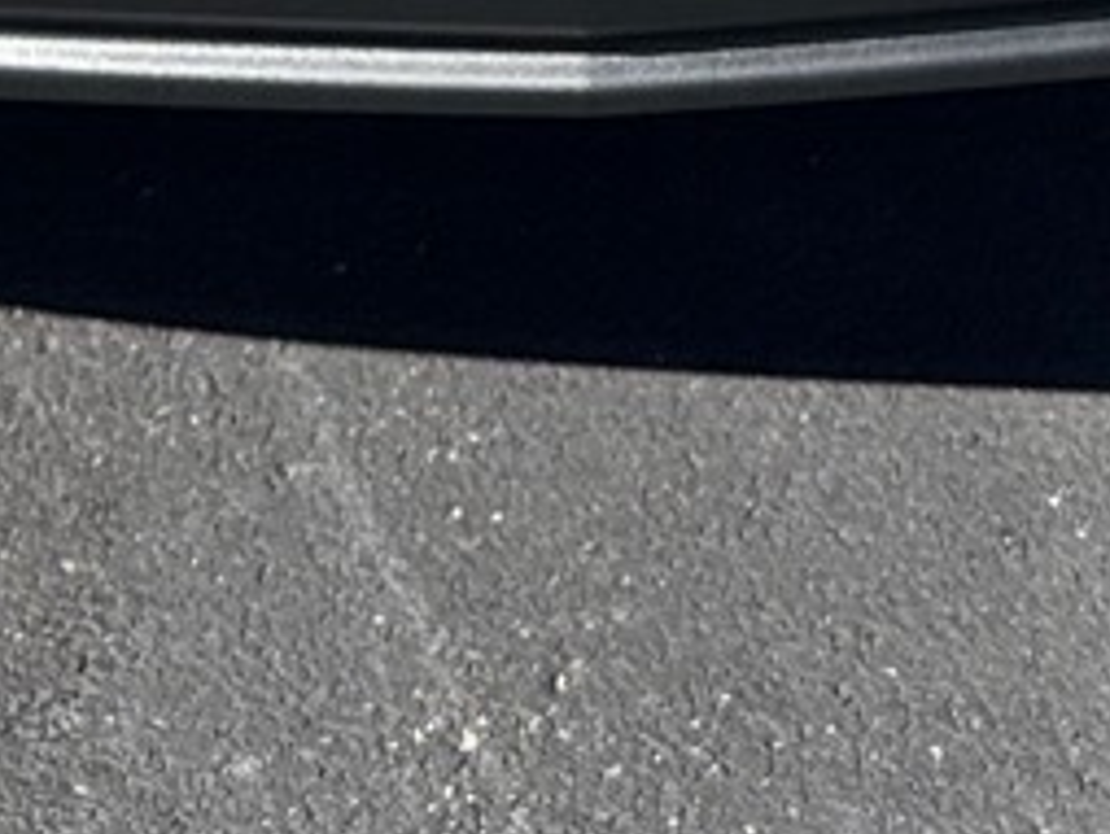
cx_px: 625
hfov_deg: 13.1
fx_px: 4847
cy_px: -1576
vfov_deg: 8.4
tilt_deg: -17.4
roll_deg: -1.2
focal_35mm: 151
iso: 100
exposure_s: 1/3279
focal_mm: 6.76
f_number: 1.78
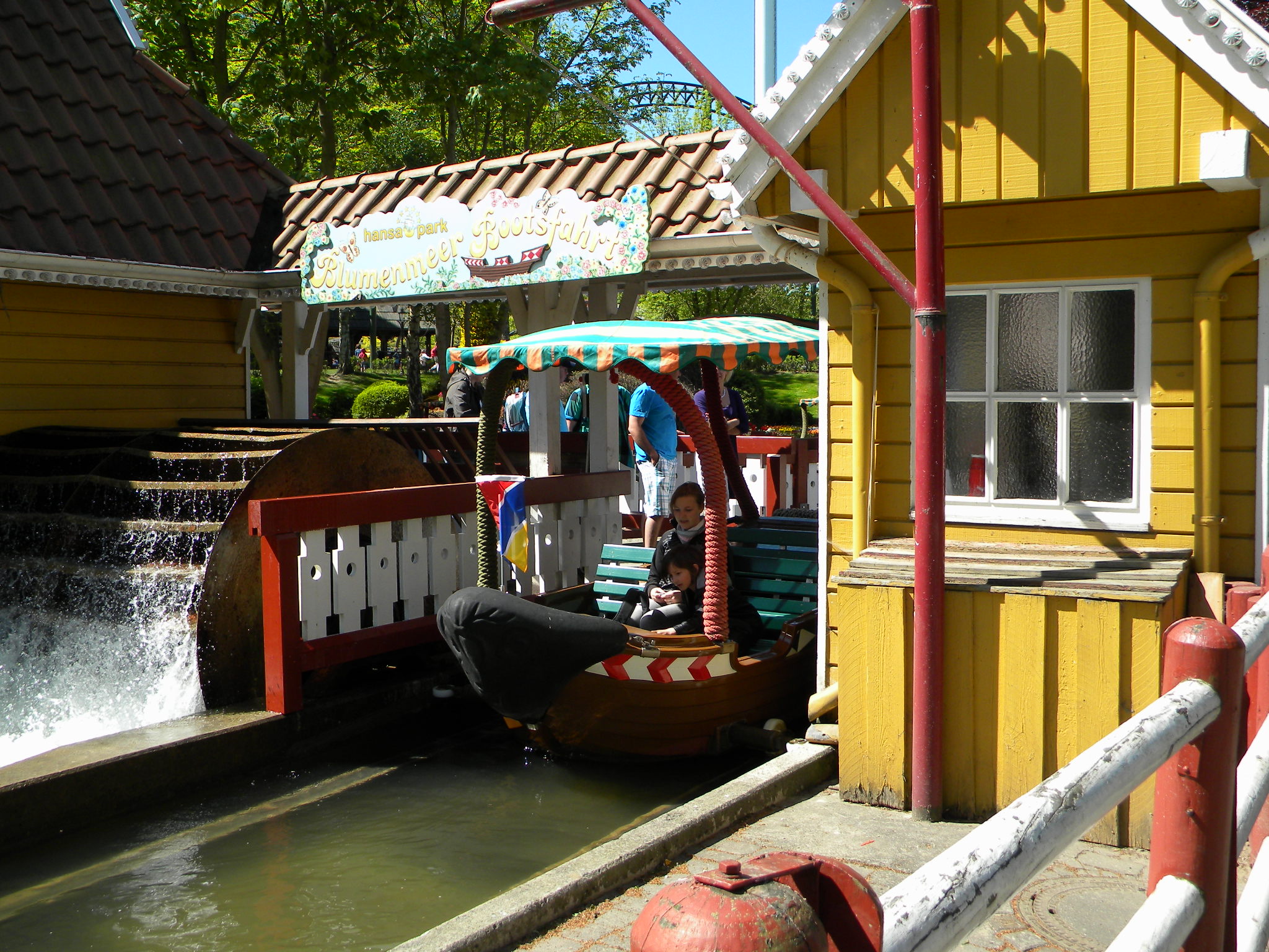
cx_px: 634
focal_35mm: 36
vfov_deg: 39.7
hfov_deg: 51.4
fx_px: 1320
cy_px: 476
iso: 82
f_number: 3.7
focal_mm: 6.4
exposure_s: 1/500
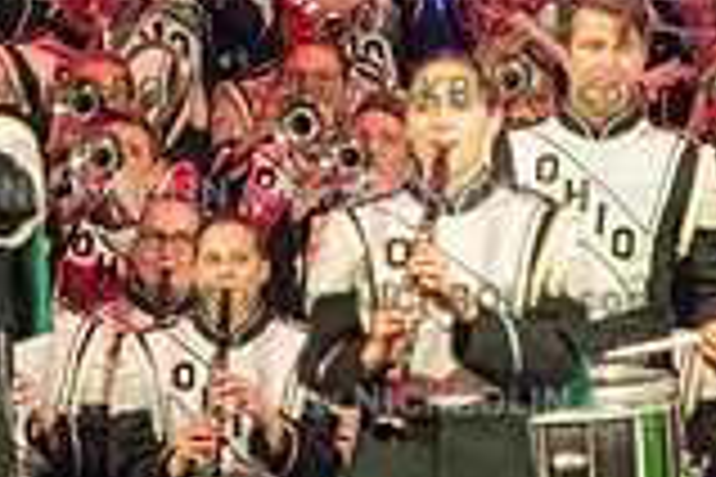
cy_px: 194
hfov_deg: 2.6
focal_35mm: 803
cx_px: -392
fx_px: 15970
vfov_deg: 1.7
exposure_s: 1/320
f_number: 5.6
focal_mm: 220
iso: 8000
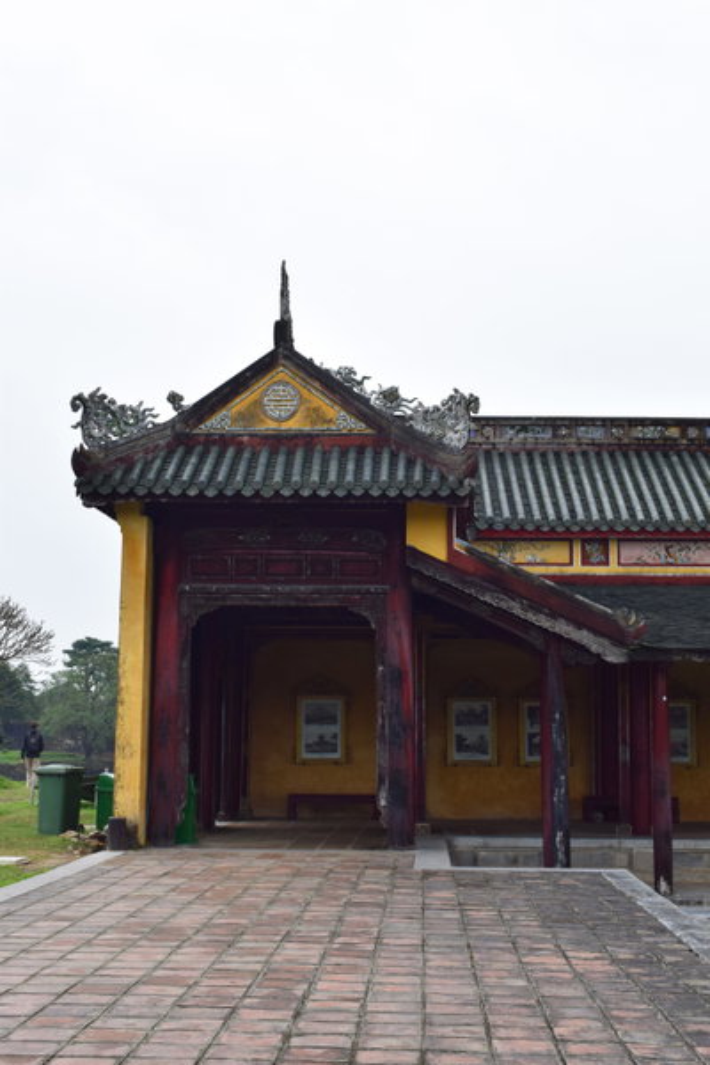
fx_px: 1509
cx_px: 355
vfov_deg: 38.9
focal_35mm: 51
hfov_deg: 26.5
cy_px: 532
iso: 400
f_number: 11
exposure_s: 1/400
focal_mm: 34
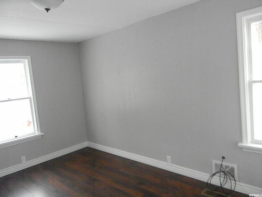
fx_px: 204
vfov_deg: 51.4
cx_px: 131
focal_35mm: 27
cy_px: 98
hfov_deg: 65.3
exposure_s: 1/249
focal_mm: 5
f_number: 3.5
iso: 806
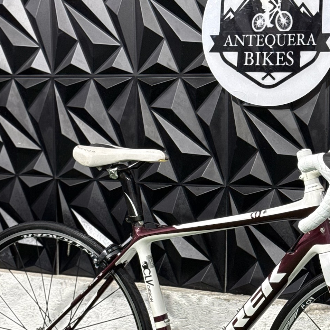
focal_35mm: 91
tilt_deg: -8.3
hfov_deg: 18.9
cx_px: 251
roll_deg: -1.5
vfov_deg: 18.9
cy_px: 255
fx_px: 981
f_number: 1.78
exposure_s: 1/60
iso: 160
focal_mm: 6.76
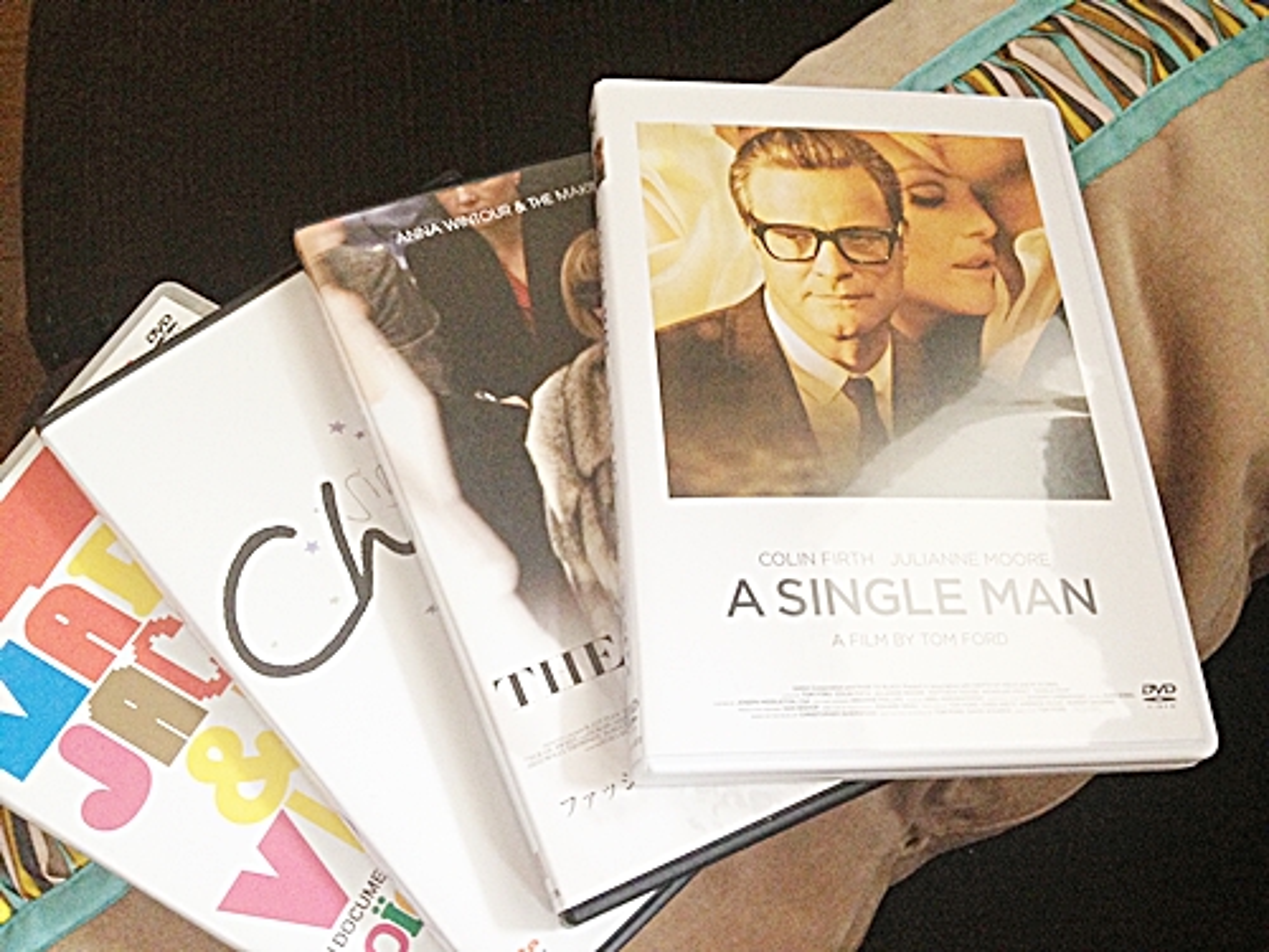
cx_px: 634
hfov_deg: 52.6
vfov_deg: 40.7
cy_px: 476
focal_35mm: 35
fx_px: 1283
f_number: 2.4
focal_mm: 4.28
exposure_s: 1/20
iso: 250
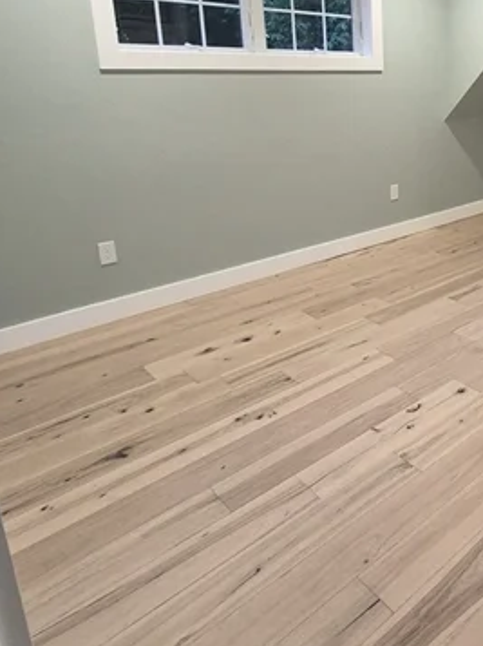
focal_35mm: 28
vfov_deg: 61.1
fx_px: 522
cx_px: 514
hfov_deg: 41.2
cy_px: 188
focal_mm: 1.74
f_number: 2.2
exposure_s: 1/60
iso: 400
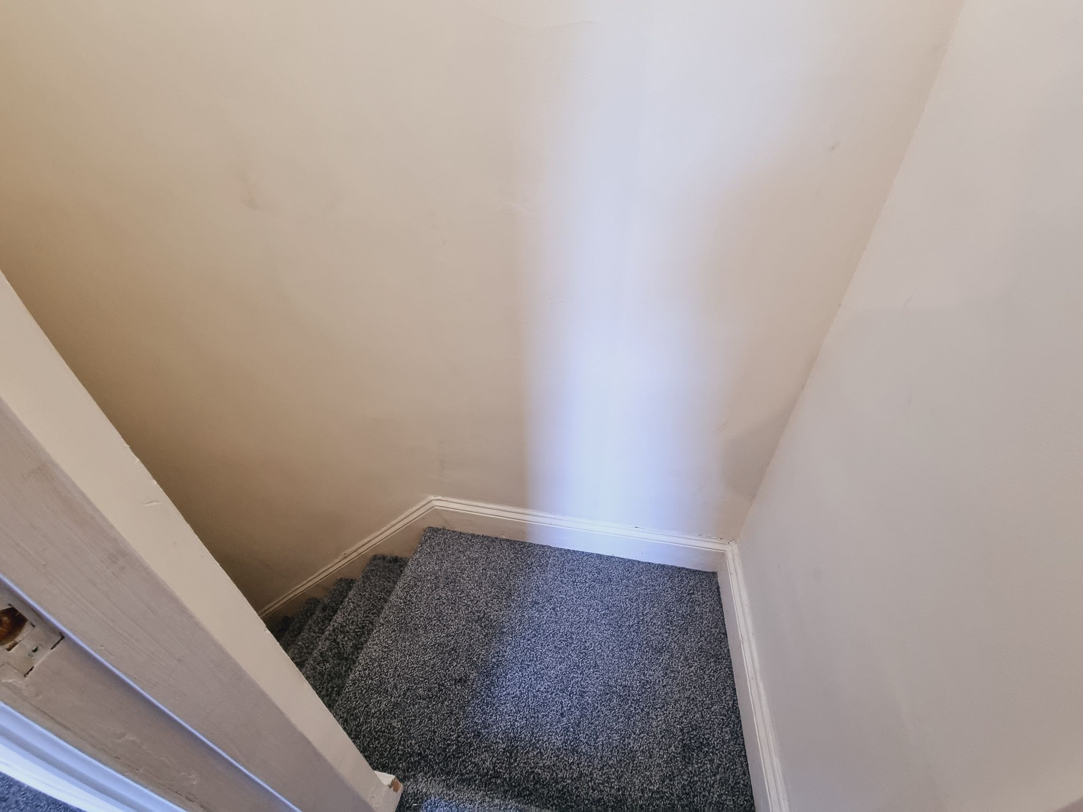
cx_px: 542
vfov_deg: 89.9
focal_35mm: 13
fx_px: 407
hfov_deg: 106.2
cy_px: 406
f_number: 2.2
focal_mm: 2.2
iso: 320
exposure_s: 1/50
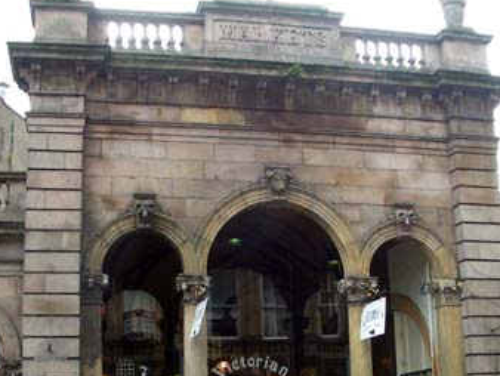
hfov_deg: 33.8
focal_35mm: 57
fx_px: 824
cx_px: 259
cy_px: 283
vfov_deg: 25.4
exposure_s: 1/80
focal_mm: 5.8
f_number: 4.3
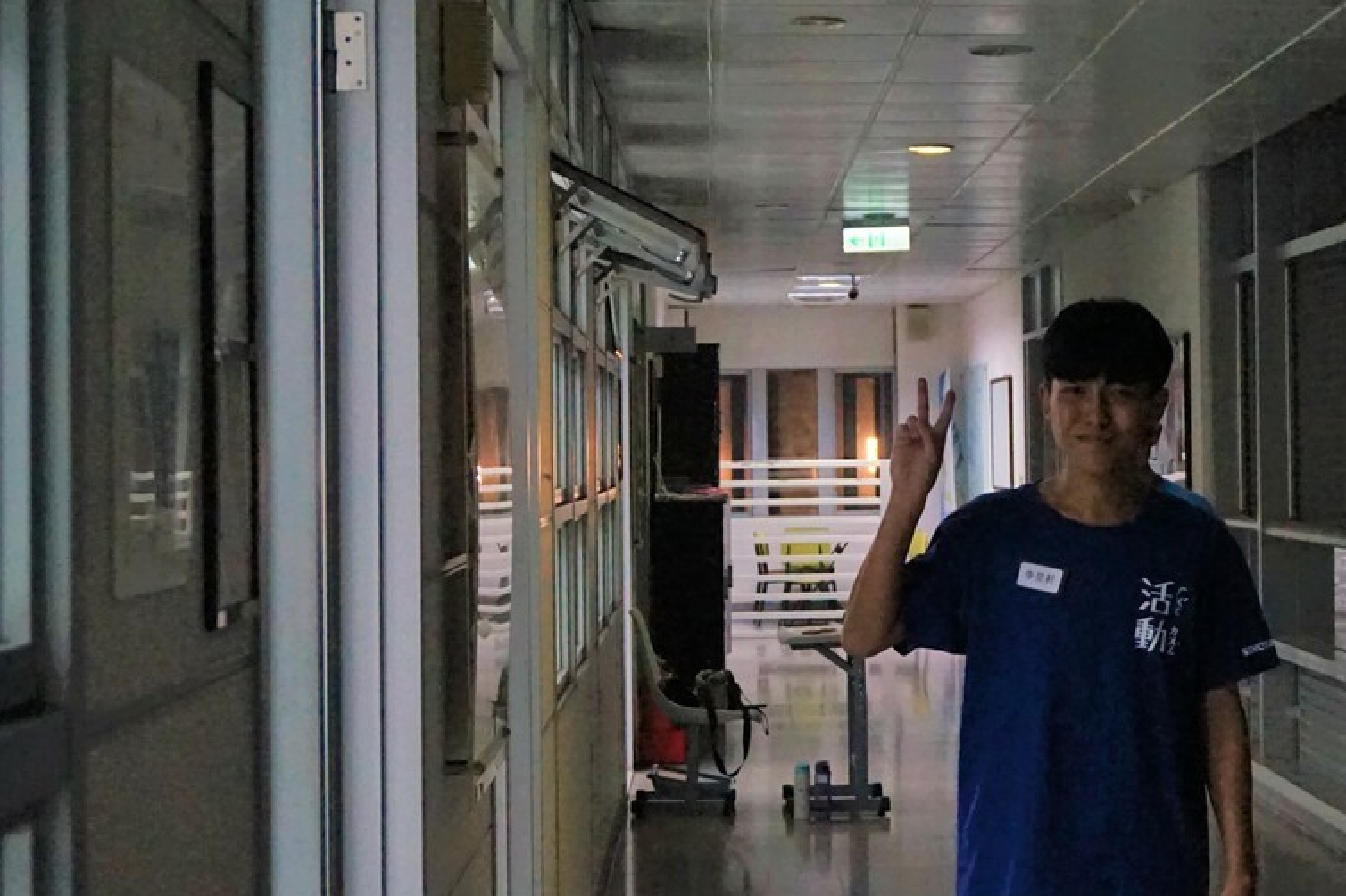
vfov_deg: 17.9
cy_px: 382
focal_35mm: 76
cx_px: 969
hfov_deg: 26.4
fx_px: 2840
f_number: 4.5
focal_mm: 28
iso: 3200
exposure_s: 1/250
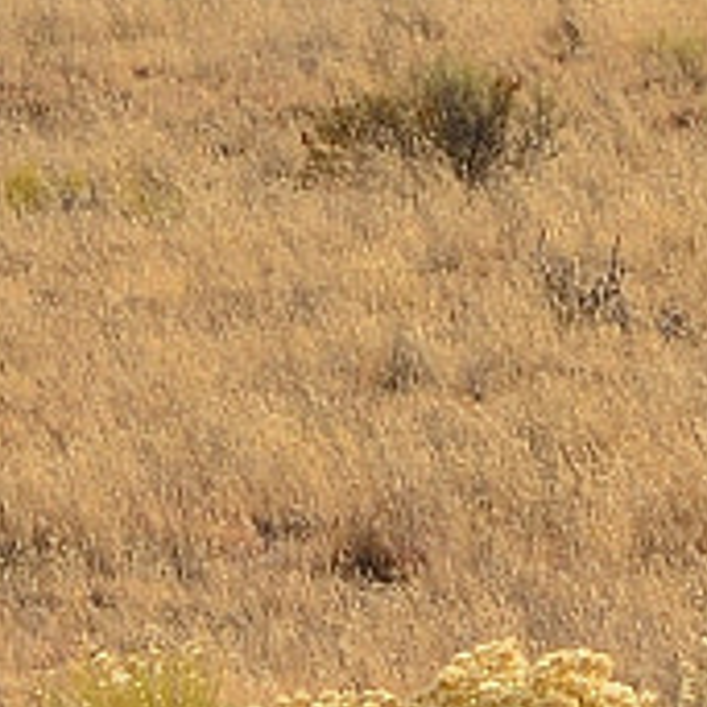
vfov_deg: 1.7
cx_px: 161
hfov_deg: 1.7
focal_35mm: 1011
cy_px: -672
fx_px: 23361
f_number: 10
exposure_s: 1/200
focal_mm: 85
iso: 100
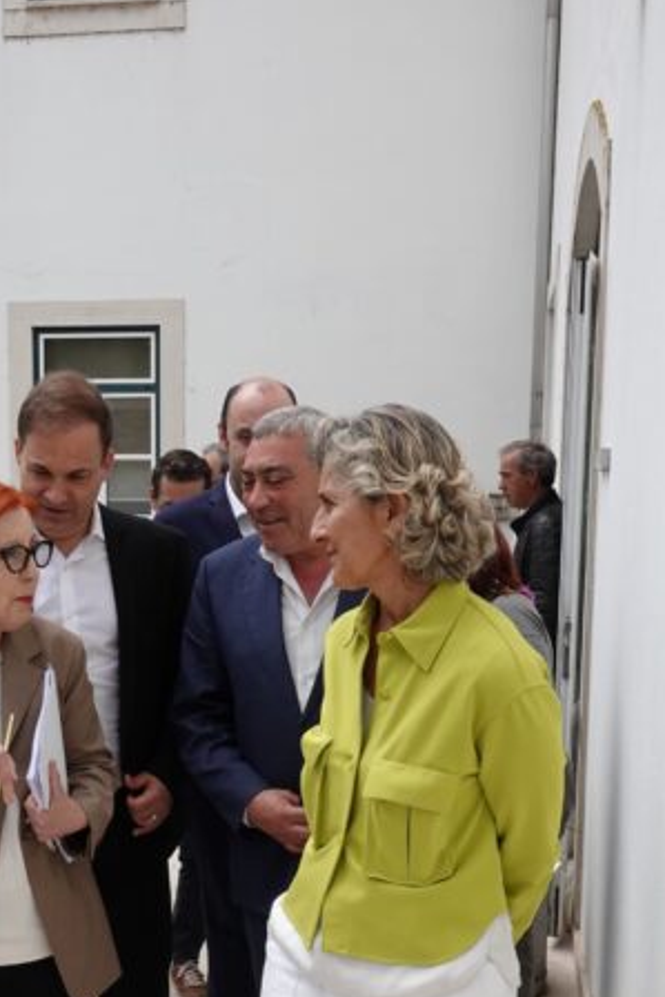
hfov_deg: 25.4
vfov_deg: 36.6
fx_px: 1467
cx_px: 227
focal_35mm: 53
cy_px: 757
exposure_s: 1/1000
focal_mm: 12.04
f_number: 7.1
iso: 500
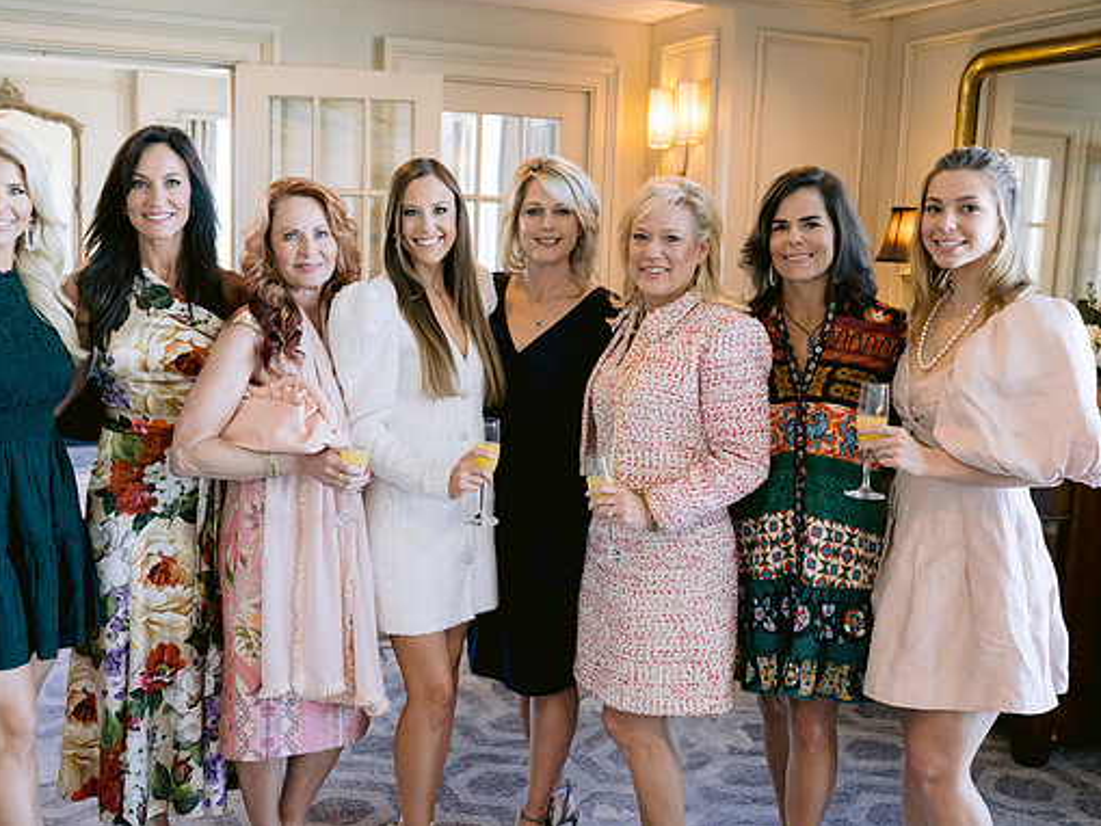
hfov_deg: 47.7
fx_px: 1241
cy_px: 404
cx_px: 482
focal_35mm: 39
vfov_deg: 36.8
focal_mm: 35
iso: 800
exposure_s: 1/125
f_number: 3.2
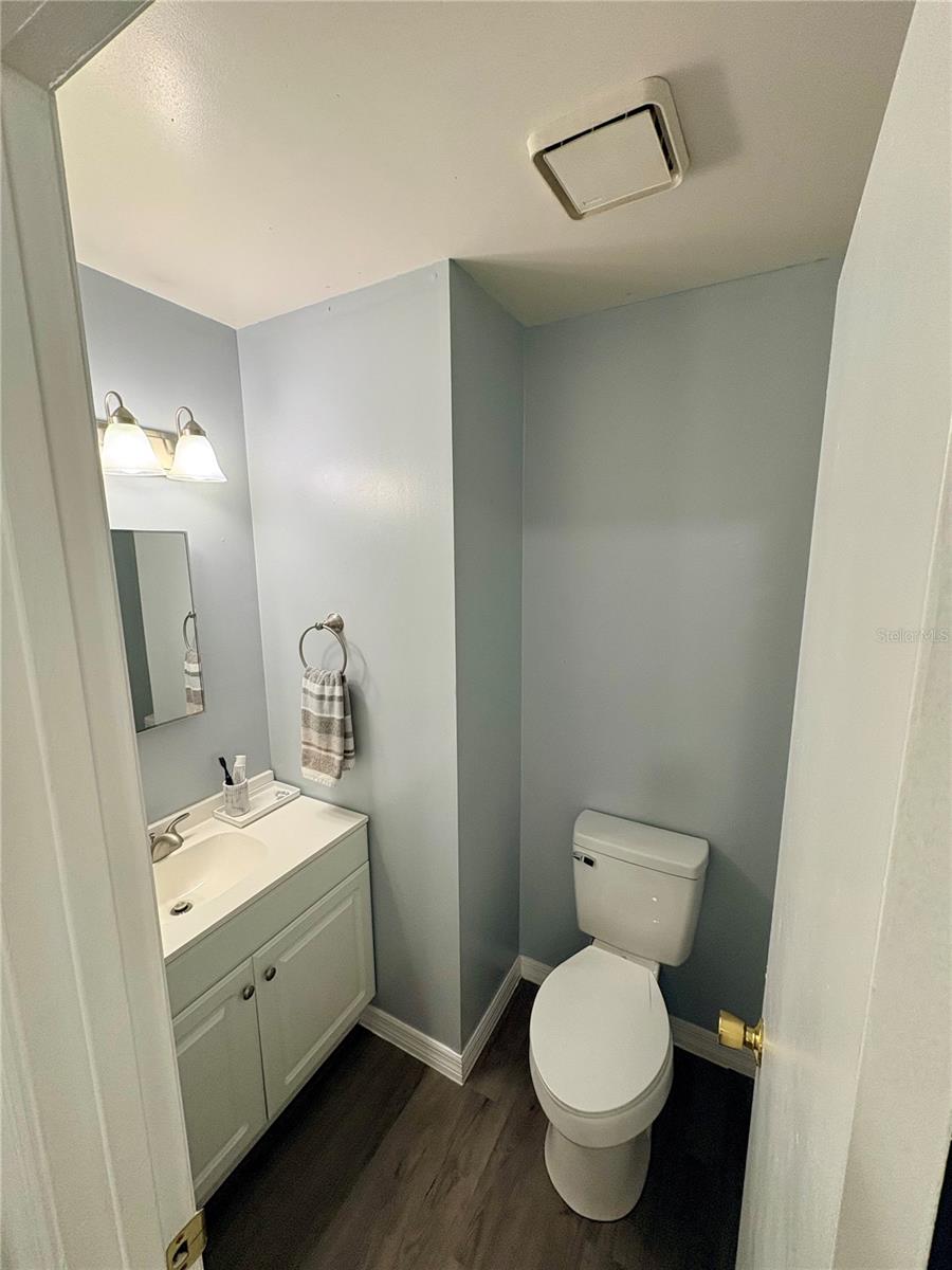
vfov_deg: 102.1
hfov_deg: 85.7
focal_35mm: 14
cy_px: 635
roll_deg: +0.5
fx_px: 513
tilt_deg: -9.2
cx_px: 476
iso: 200
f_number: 2.2
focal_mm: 2.22
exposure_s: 1/60
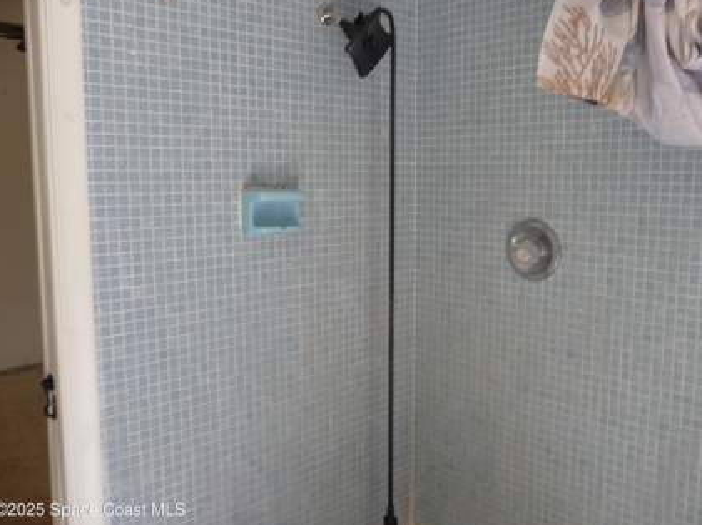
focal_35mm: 32
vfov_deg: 44.0
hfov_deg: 56.7
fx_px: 648
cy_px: 235
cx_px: 394
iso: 100
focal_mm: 4.7
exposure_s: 1/40
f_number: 3.3
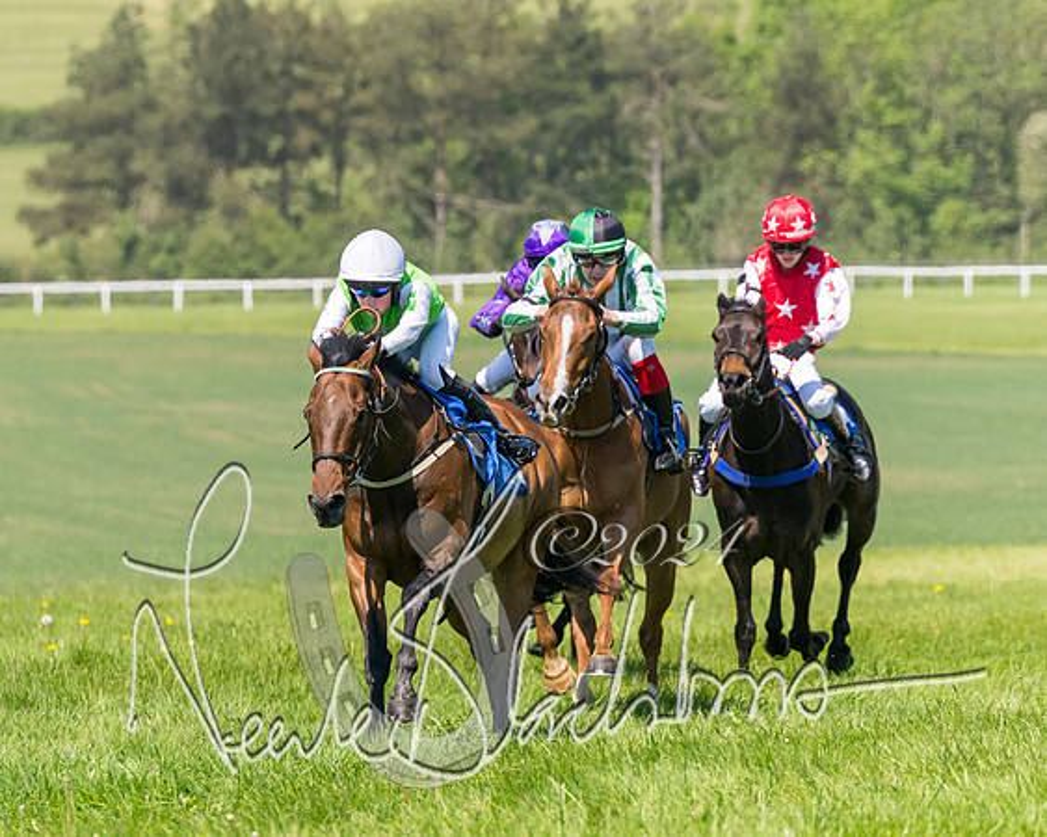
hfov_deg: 4.6
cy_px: 380
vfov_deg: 3.7
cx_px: 335
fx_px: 12994
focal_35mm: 419
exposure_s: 1/2500
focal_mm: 175
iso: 400
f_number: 5
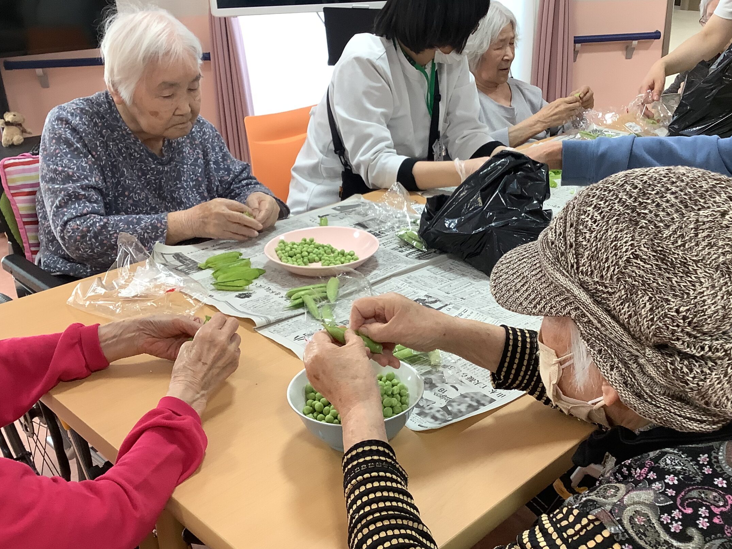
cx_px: 420
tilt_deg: -24.8
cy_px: 284
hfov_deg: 50.0
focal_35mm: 37
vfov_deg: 38.7
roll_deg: +1.3
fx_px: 782
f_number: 2.4
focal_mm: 3.3
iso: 100
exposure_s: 1/60
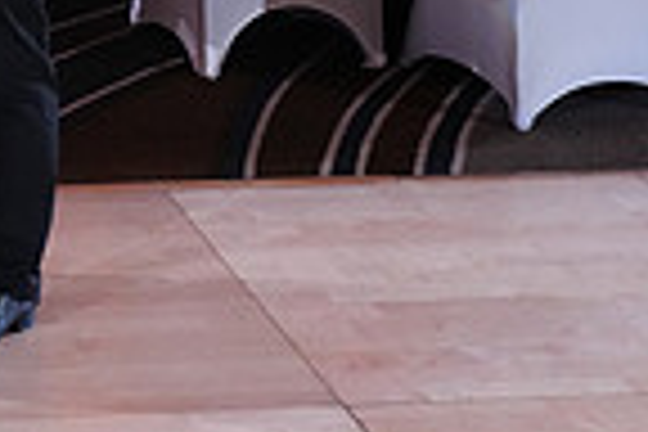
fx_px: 2106
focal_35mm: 117
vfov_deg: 11.1
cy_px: -286
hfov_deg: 15.9
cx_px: -346
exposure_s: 1/200
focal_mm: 29
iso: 5000
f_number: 4
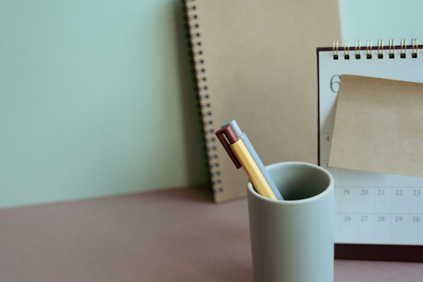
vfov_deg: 27.0
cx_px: 212
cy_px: 141
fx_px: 588
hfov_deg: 39.6
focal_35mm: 50
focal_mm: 50
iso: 100
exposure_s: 1/10
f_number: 3.5
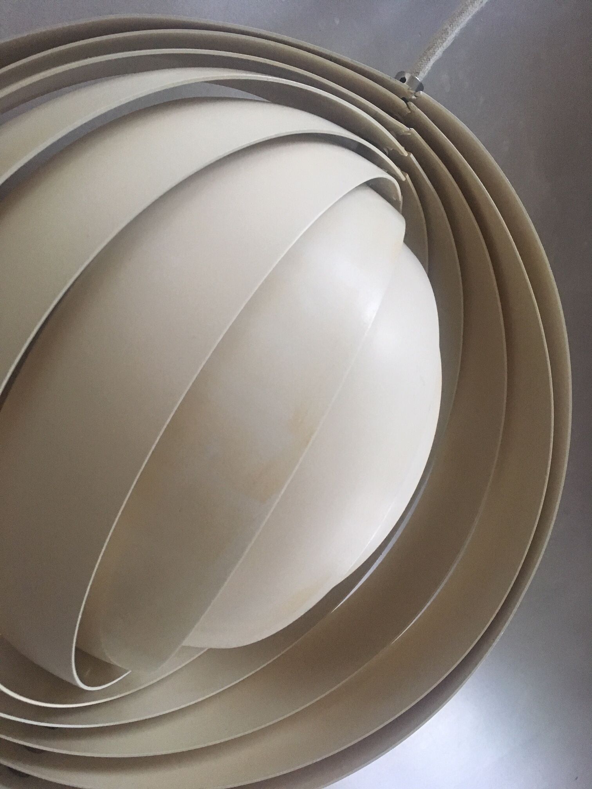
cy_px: 394
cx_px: 296
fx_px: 661
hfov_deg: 48.2
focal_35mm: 29
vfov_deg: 61.7
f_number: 2.2
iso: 200
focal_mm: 4.15
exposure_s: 1/30
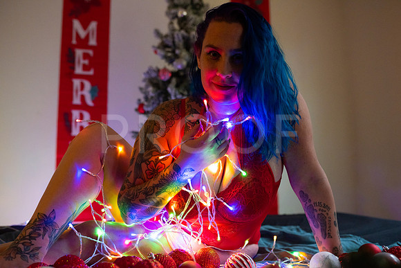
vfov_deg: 37.9
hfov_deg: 54.4
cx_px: 200
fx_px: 390
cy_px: 134
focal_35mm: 35
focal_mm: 35
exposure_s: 1/160
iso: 1000
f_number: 2.8
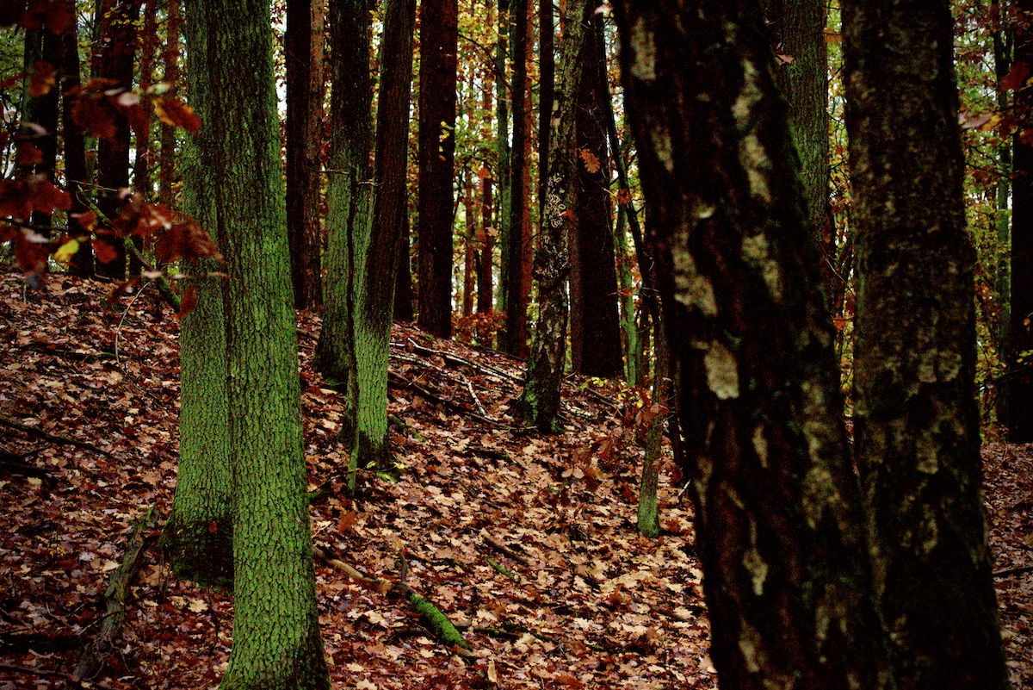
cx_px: 516
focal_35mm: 105
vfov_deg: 13.1
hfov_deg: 19.4
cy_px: 345
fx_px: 3014
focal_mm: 105
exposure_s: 1/80
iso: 1600
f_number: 8
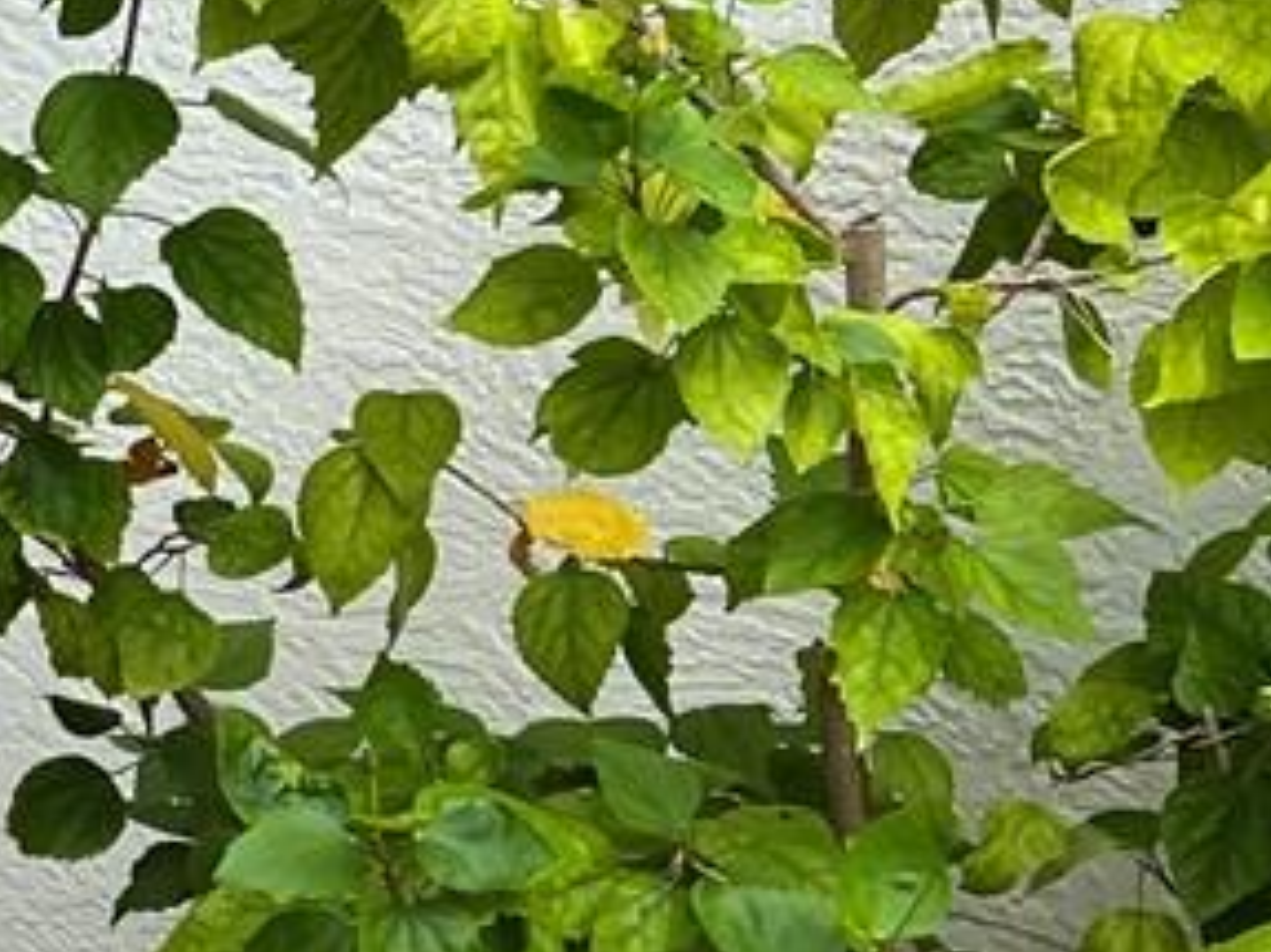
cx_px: -1386
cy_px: 855
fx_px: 5322
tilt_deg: -6.4
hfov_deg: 11.9
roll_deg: -0.5
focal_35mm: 145
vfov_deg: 10.2
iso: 50
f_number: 1.5
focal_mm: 5.7
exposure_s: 1/625
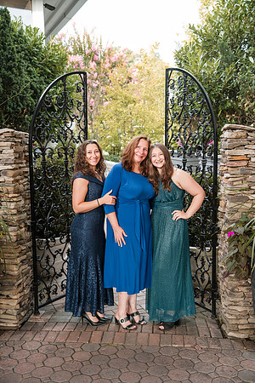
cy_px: 192
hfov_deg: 35.1
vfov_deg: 50.7
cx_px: 128
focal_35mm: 38
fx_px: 404
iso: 1250
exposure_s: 1/250
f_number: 4
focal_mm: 38
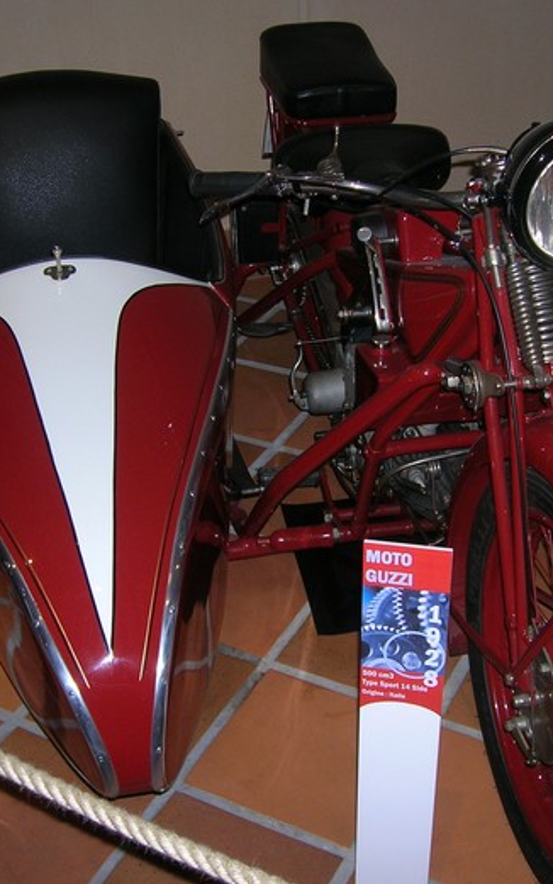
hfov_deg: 26.4
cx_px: 269
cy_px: 440
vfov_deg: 41.0
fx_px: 1181
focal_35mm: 49
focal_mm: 5.7
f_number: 2.9
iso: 57
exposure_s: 1/60.1
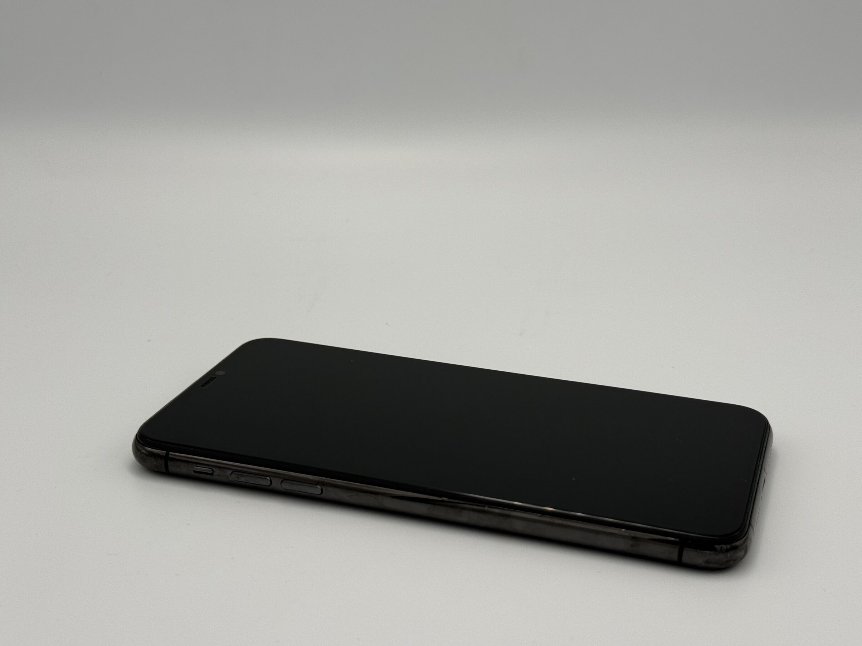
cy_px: 330
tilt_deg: -20.8
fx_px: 1270
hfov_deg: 37.5
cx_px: 440
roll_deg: -0.7
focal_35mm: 51
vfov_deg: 28.6
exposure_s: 1/1100
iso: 64
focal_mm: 6.76
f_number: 1.78
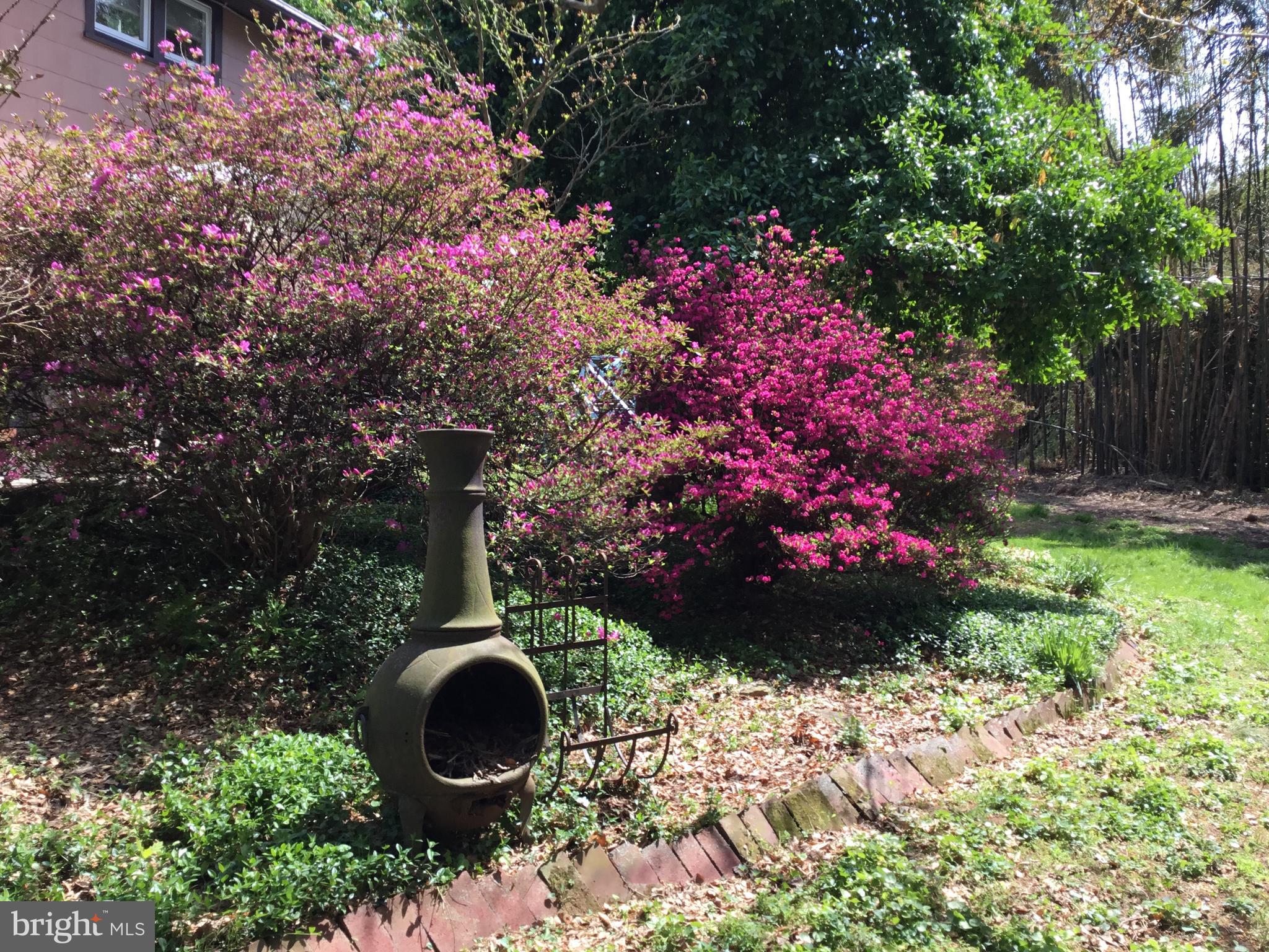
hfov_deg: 58.4
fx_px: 1136
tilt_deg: -7.5
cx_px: 634
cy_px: 476
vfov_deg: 45.4
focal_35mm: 31
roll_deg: +0.6
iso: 25
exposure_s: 1/351
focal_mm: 3.3
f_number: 2.4
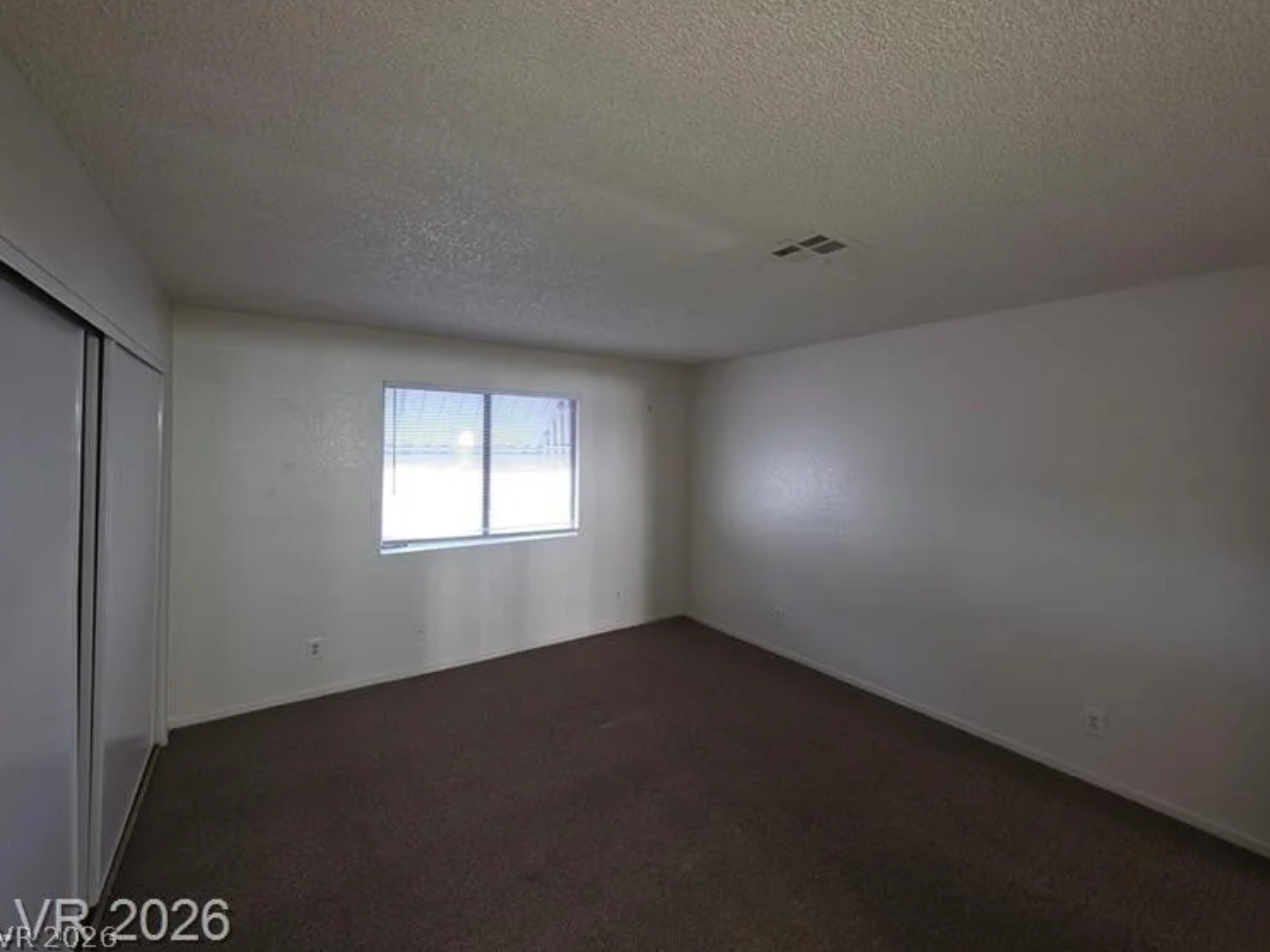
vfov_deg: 85.6
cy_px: 448
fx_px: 514
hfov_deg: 102.0
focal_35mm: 14
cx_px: 656
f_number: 1.9
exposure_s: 1/20
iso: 125
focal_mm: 2.2
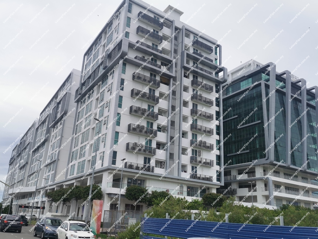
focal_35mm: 27
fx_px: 248
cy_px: 120
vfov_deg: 51.4
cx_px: 159
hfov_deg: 65.3
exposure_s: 1/5917
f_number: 1.6
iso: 50
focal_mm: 5.56
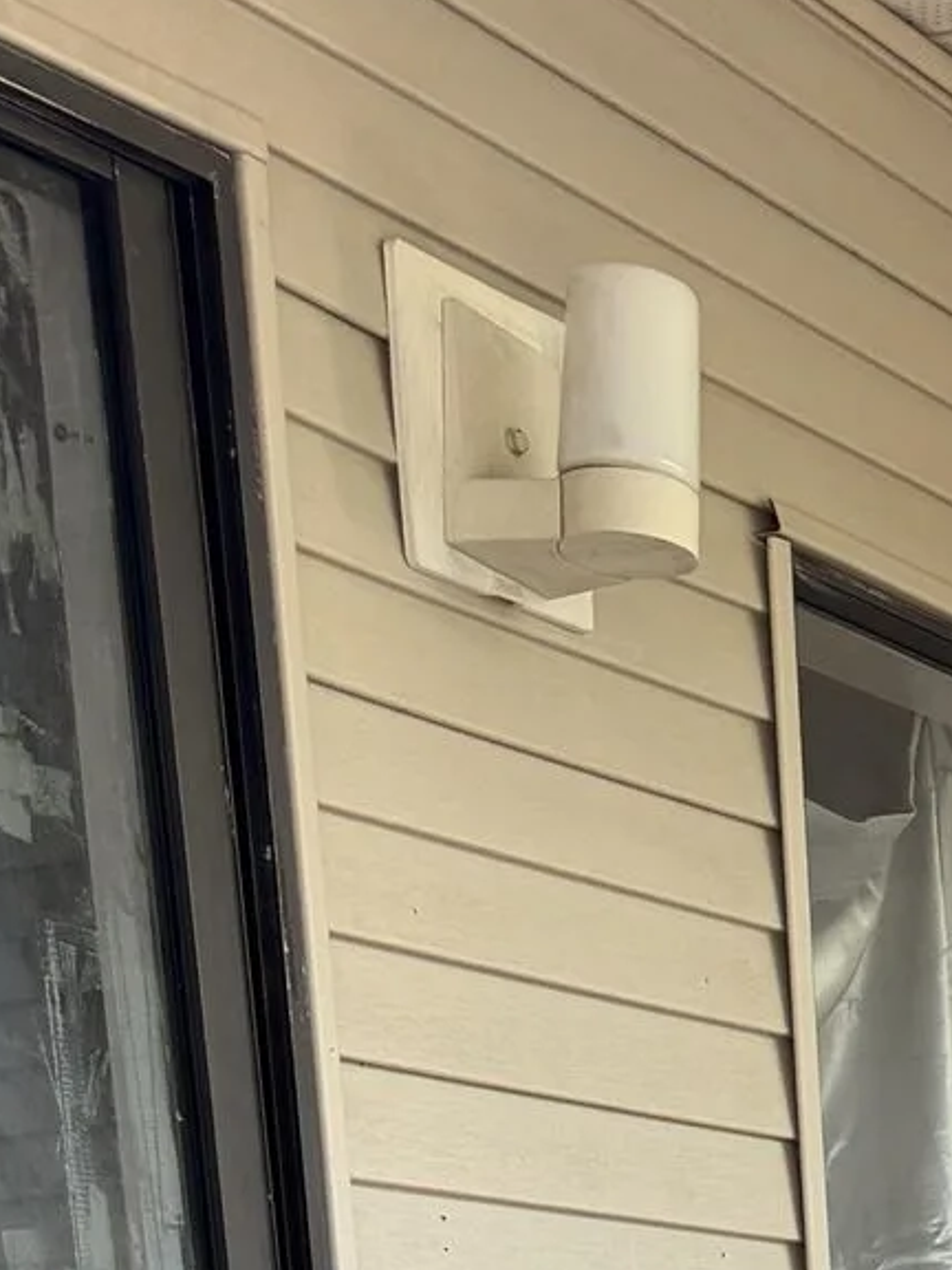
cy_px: 2368
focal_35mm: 96
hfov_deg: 14.0
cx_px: 1606
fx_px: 3520
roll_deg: +0.7
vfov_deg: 16.6
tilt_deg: -11.6
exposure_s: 1/121
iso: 125
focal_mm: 6.76
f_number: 1.78
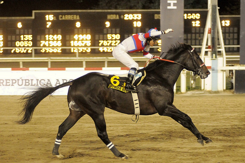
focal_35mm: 150
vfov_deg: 9.2
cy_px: 82
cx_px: 122
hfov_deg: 13.7
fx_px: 1021
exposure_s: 1/800
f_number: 2.8
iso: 4000
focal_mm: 100
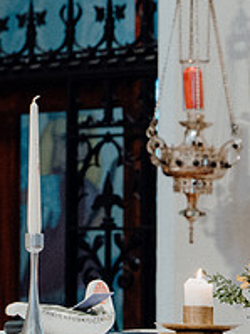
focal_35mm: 264
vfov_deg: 7.5
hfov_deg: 5.5
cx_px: -227
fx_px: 2545
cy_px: 60
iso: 2500
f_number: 3.5
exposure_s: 1/160
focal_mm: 63
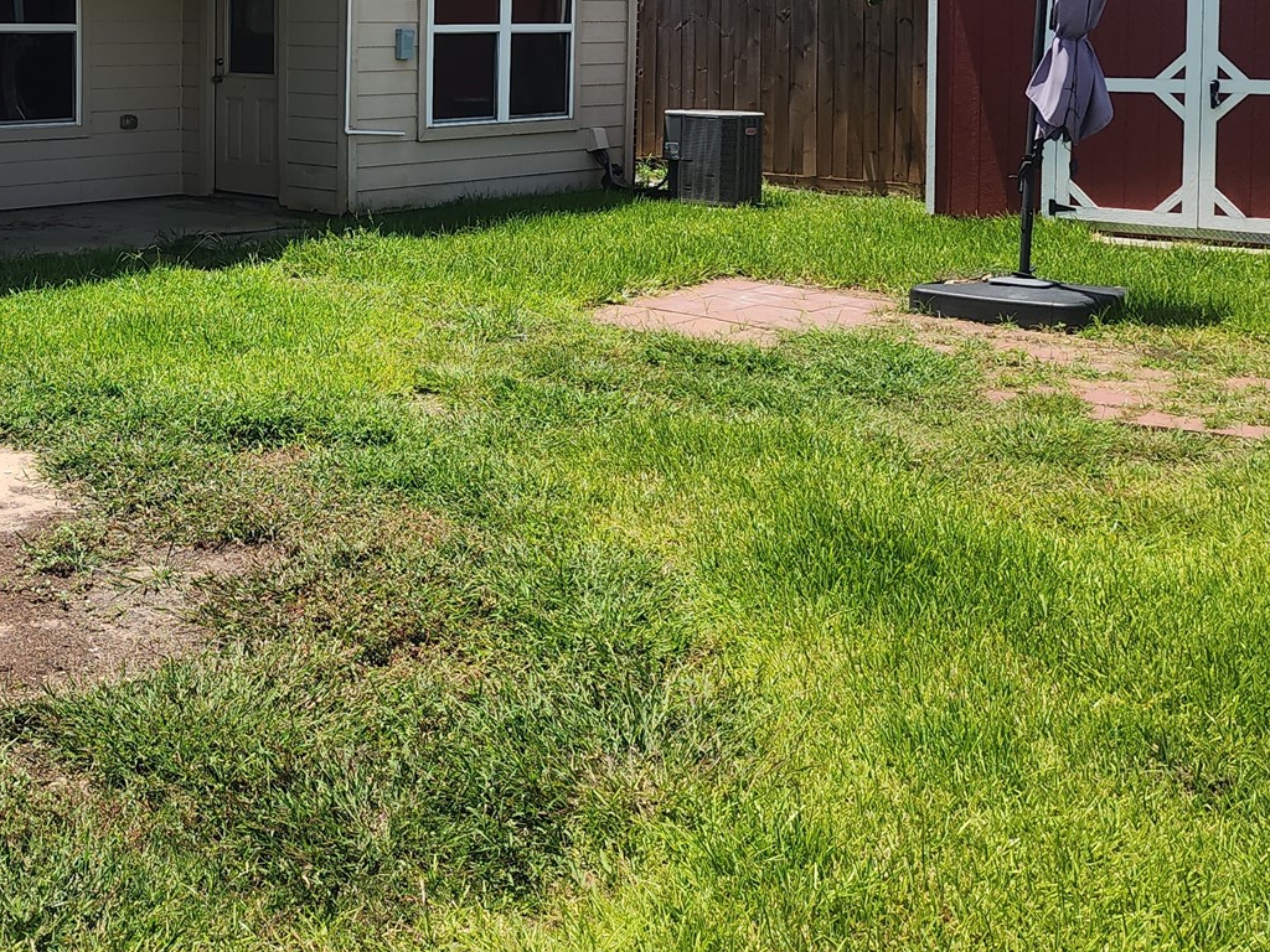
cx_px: 205
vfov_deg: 30.4
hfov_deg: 39.2
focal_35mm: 46
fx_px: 1688
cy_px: 134
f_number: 1.8
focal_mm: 6.4
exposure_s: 1/912
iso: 12
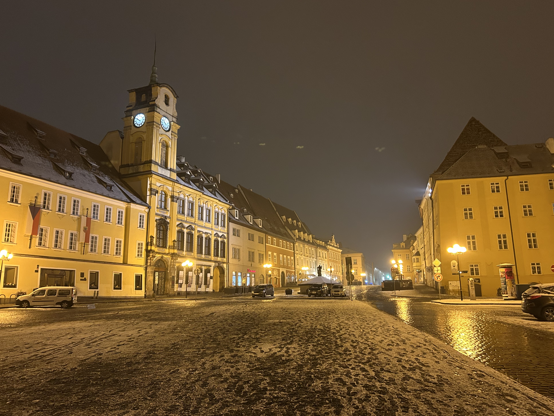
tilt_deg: +11.7
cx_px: 284
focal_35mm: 27
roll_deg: +0.7
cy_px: 204
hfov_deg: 65.3
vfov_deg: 51.3
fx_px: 432
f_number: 1.5
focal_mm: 5.7
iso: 500
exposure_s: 1/33
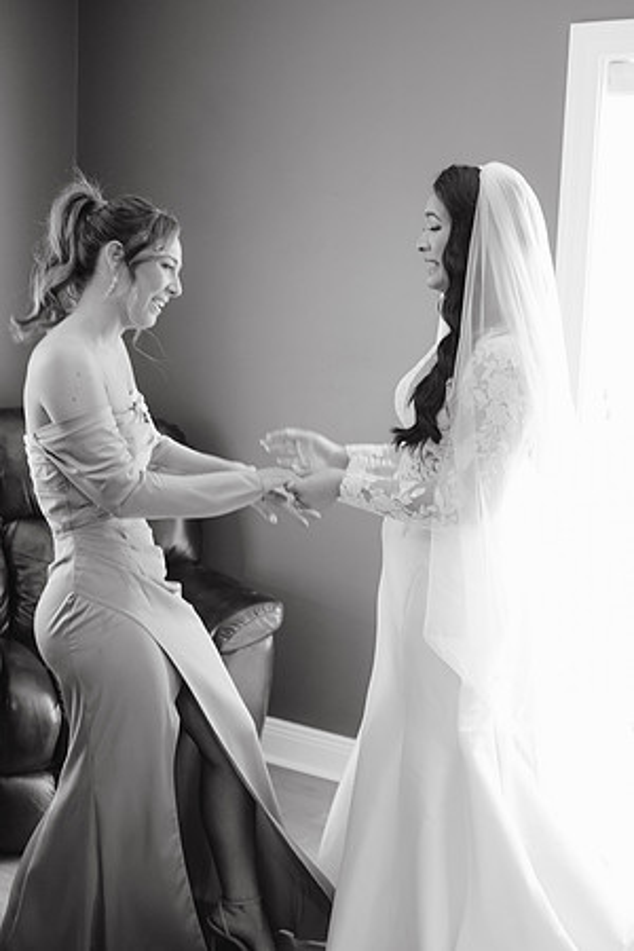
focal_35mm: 50
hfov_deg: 27.0
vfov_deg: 39.6
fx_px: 1321
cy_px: 476
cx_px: 317
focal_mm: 50
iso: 1250
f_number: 3.2
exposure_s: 1/125
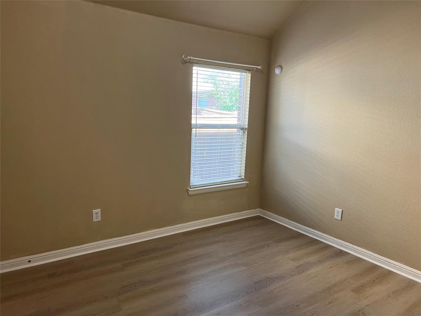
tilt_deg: -9.2
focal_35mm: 26
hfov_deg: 67.3
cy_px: 158
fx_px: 316
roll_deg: -2.4
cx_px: 210
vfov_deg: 53.1
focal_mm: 5.7
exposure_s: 1/60
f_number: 1.5
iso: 125
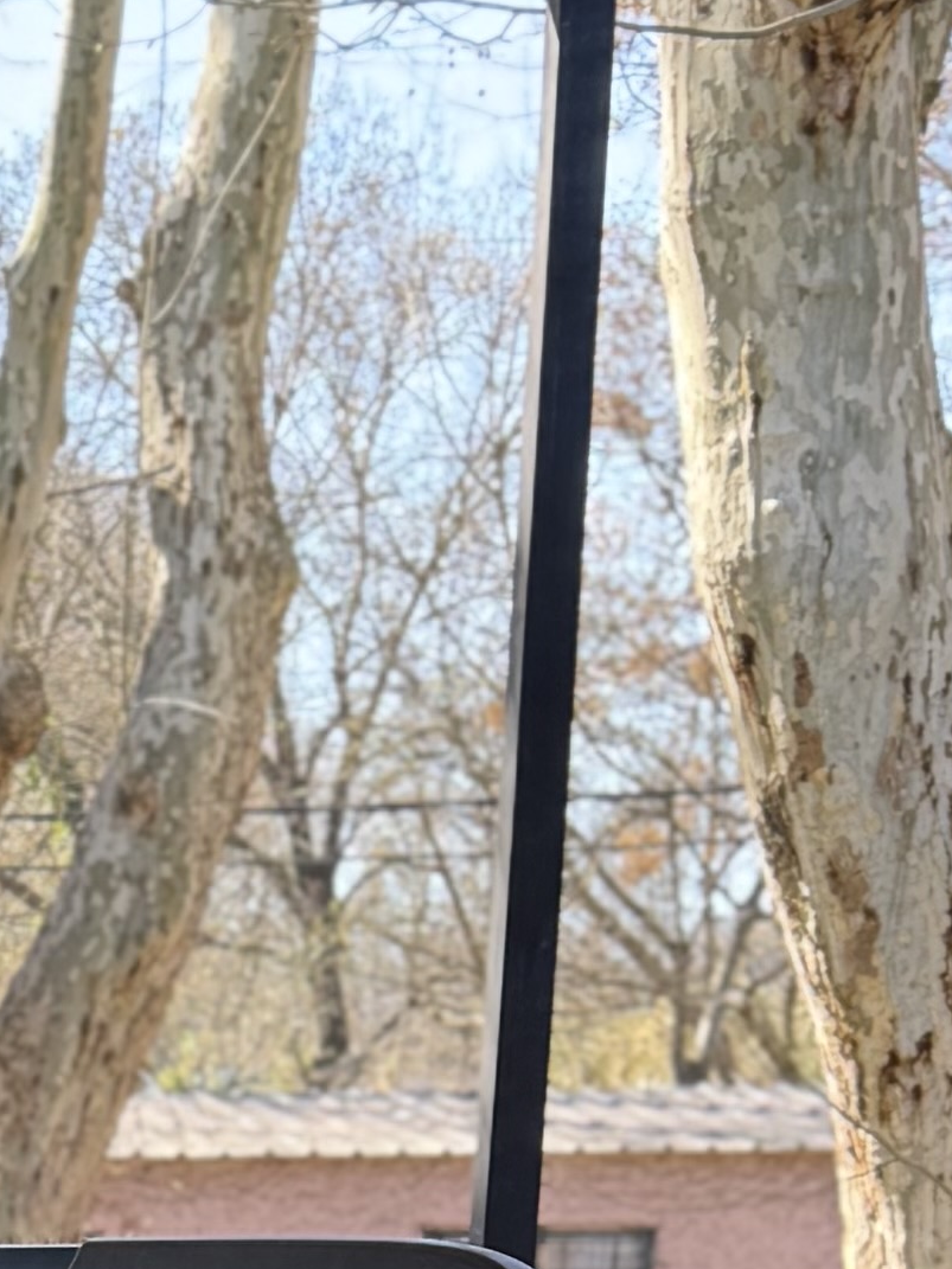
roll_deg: -0.1
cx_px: -586
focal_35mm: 128
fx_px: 4695
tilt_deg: -13.6
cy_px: 2299
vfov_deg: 13.7
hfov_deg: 11.0
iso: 80
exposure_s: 1/171
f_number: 1.78
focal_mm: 6.76
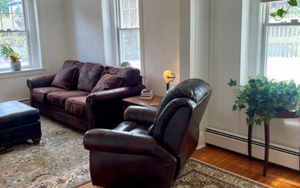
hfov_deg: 54.0
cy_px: 85
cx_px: 149
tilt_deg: -11.4
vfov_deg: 35.3
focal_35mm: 36
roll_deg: +2.3
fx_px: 294
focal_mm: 5.1
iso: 64
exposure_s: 1/120
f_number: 1.6
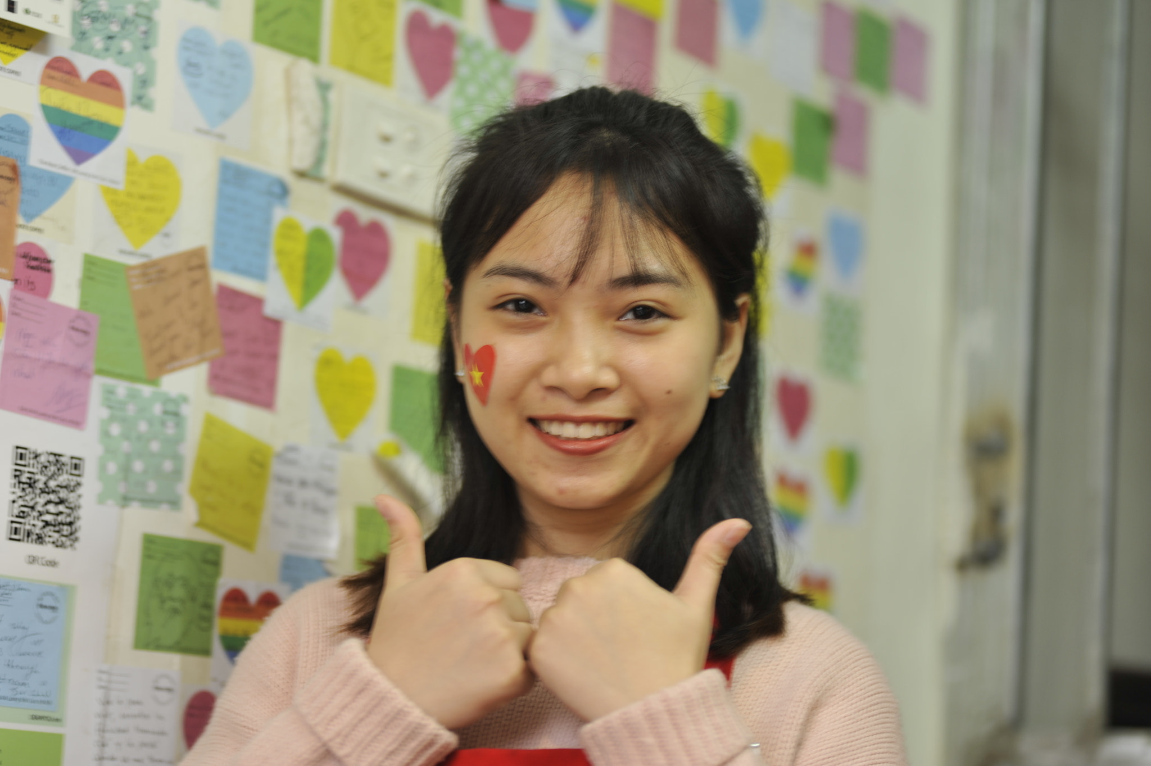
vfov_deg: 15.2
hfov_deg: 22.6
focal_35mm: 90
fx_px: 2876
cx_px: 576
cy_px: 383
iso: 200
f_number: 3.2
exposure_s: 1/10
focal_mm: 90
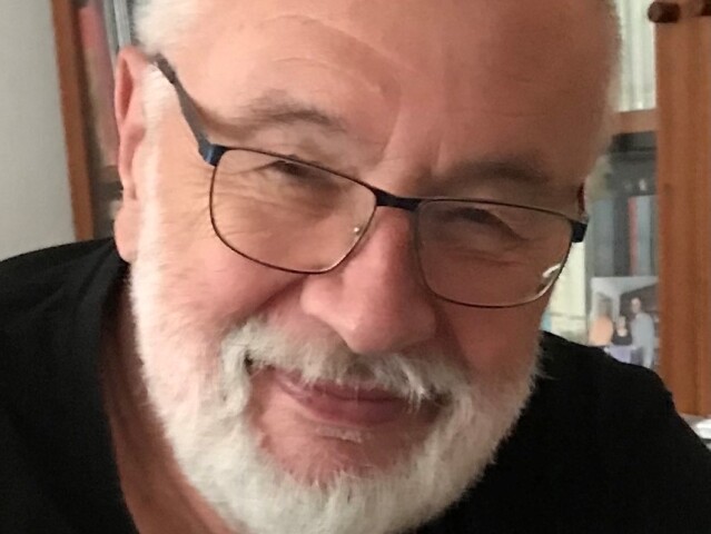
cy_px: 267
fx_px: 575
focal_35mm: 28
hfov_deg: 63.4
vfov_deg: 49.8
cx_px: 356
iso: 80
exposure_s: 1/5
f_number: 1.8
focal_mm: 3.99
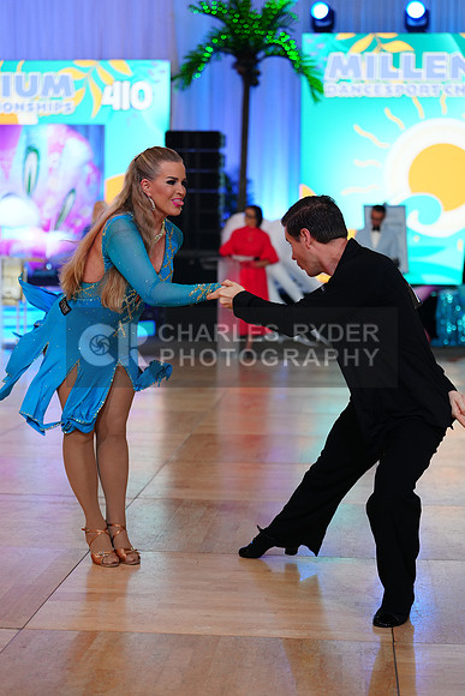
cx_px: 232
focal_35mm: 70
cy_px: 348
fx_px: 1355
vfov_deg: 28.8
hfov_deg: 19.5
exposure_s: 1/400
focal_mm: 70
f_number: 2.8
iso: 1000
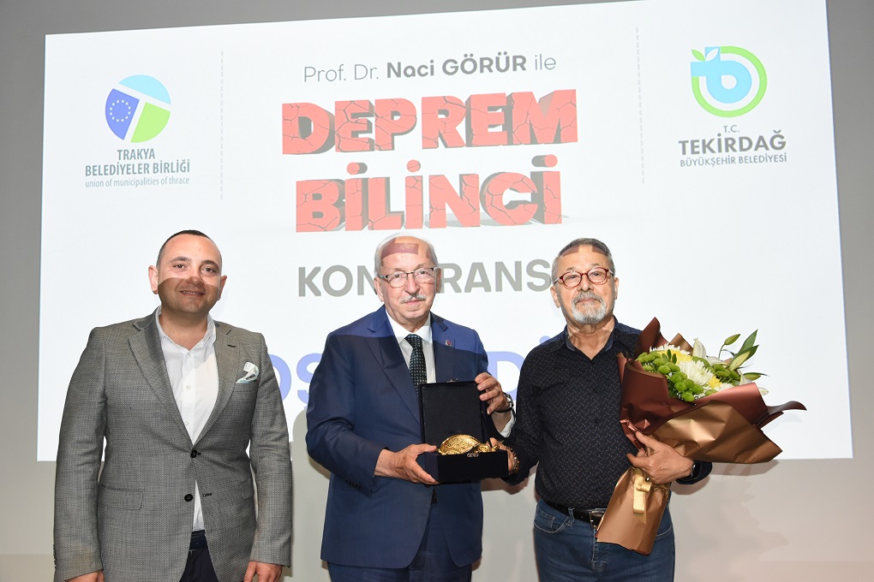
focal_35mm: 36
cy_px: 291
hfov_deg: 53.1
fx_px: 874
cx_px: 437
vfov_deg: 36.9
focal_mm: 24
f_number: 5.6
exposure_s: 1/100
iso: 1250
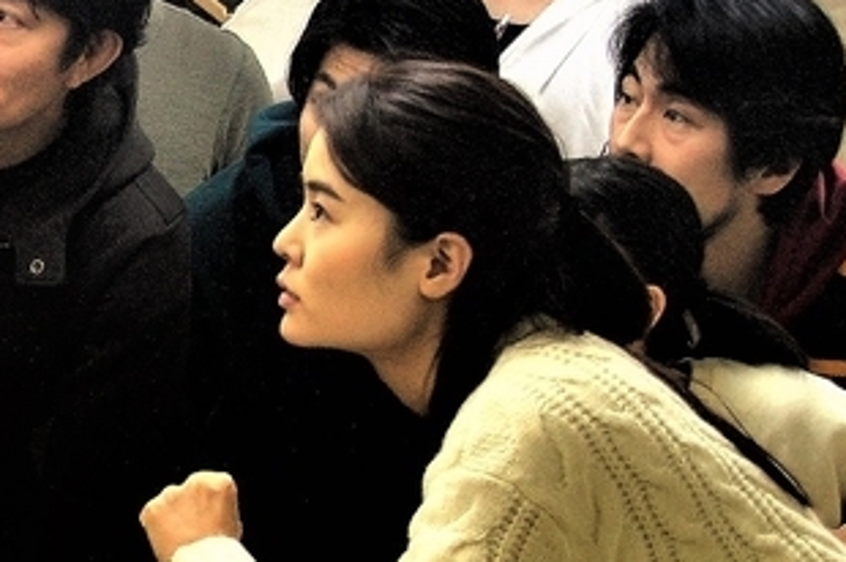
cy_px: 443
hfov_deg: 11.1
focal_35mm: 178
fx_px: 4179
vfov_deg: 7.7
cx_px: -401
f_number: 4
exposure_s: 1/60
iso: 800
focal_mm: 30.63
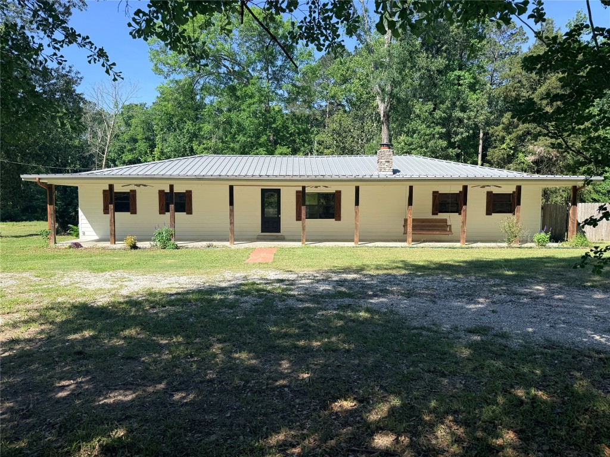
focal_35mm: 24
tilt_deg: -4.0
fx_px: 423
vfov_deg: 56.8
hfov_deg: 71.6
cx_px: 305
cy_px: 228
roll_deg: -0.4
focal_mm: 6.76
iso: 80
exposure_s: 1/2703
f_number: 1.78
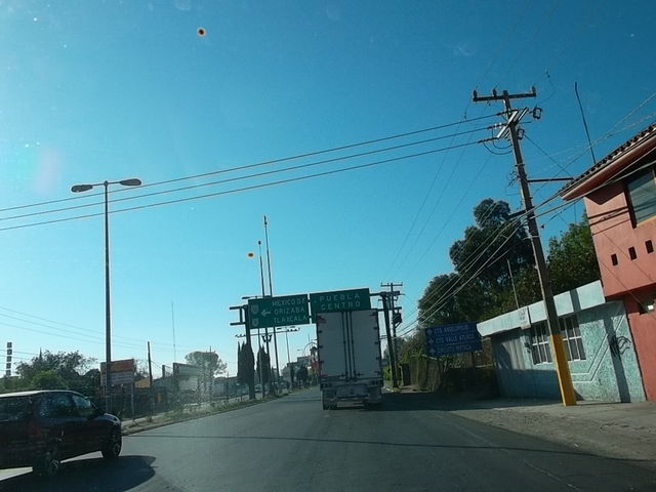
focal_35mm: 28
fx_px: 531
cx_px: 328
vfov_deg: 49.7
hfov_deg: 63.4
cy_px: 246
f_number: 5.6
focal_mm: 4.1
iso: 80
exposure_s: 1/450
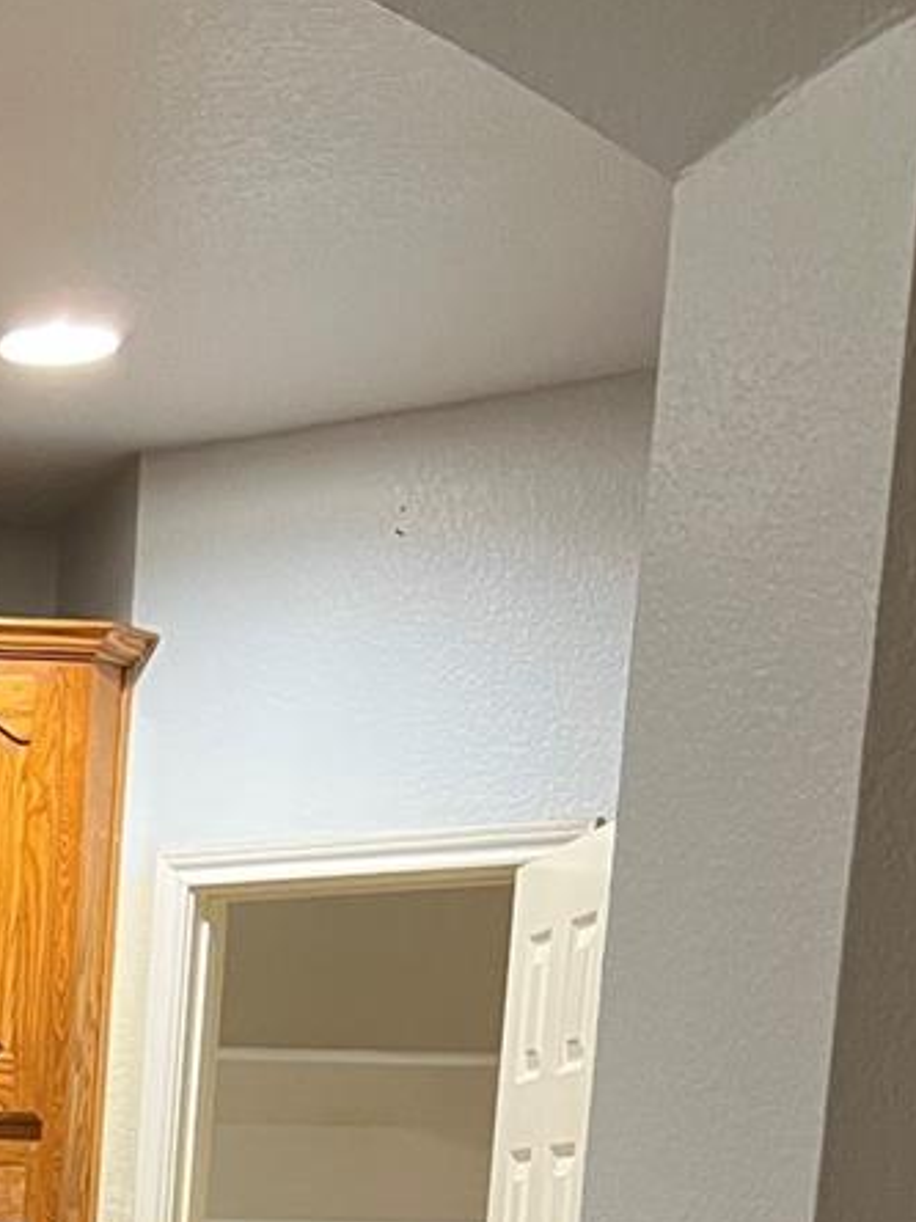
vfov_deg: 19.1
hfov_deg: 15.0
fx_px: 3175
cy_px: 1833
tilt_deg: -11.2
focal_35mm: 90
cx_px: -547
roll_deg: -1.1
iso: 400
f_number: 1.5
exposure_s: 1/60
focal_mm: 5.7
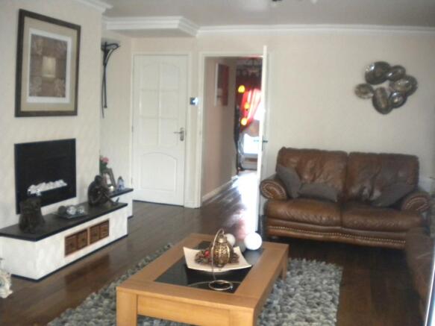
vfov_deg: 40.7
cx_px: 218
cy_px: 163
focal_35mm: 35
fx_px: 440
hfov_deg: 52.6
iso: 400
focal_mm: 6.3
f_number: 3.1
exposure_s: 1/30
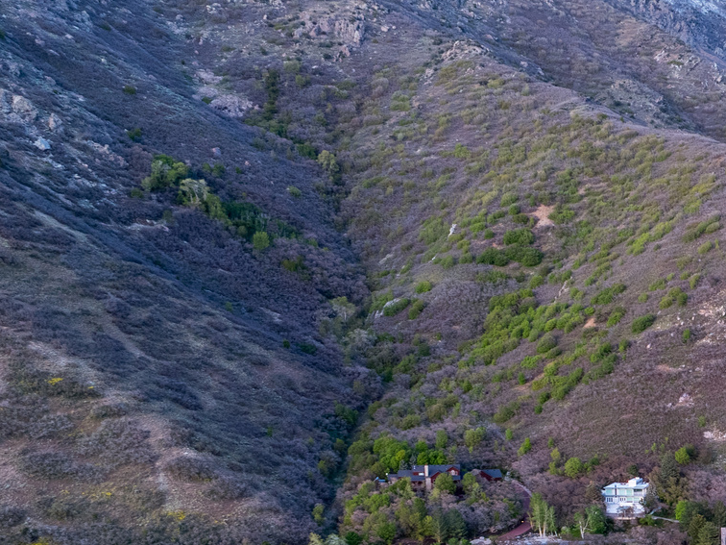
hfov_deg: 26.9
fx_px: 1363
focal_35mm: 65
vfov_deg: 21.5
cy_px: 596
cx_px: 836
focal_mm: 12.29
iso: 100
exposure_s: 1/13
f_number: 4
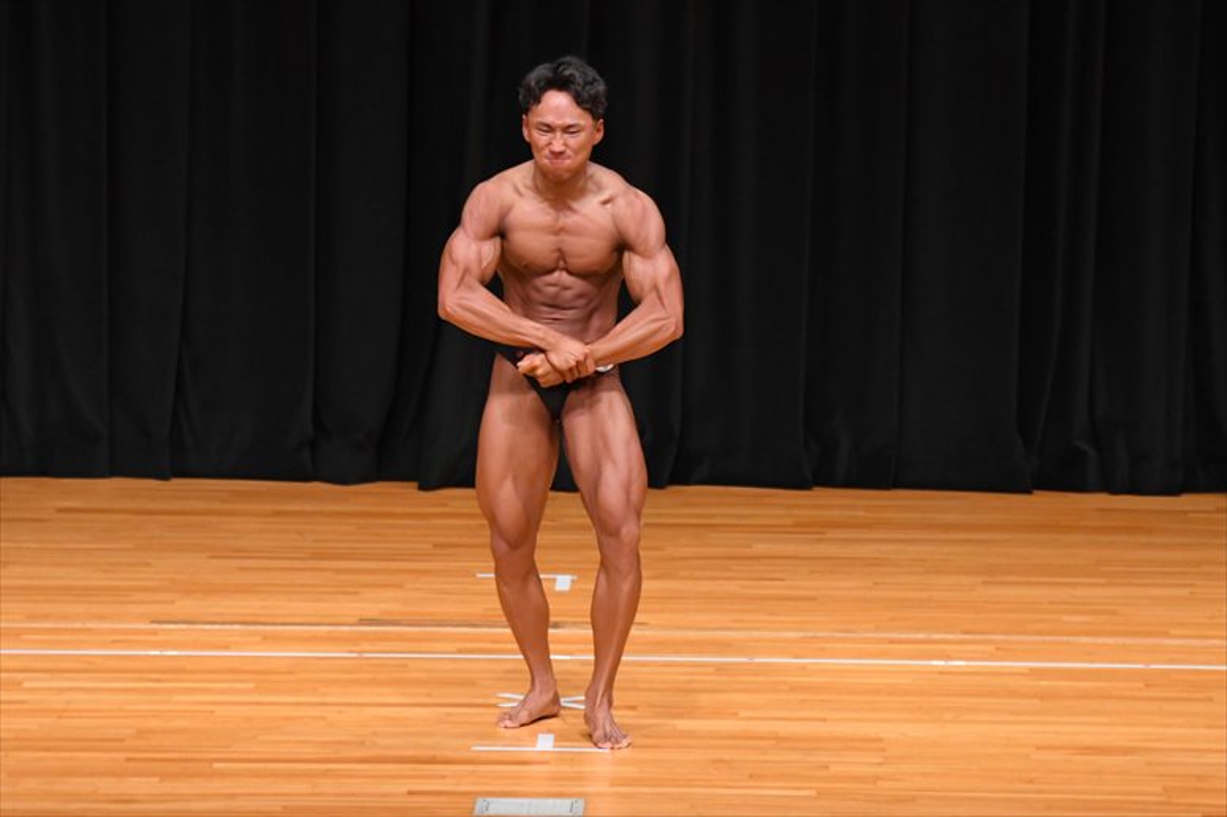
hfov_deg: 7.6
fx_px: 9198
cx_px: 614
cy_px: 408
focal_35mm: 270
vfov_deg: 5.1
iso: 4000
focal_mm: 180
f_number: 5.6
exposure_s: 1/400
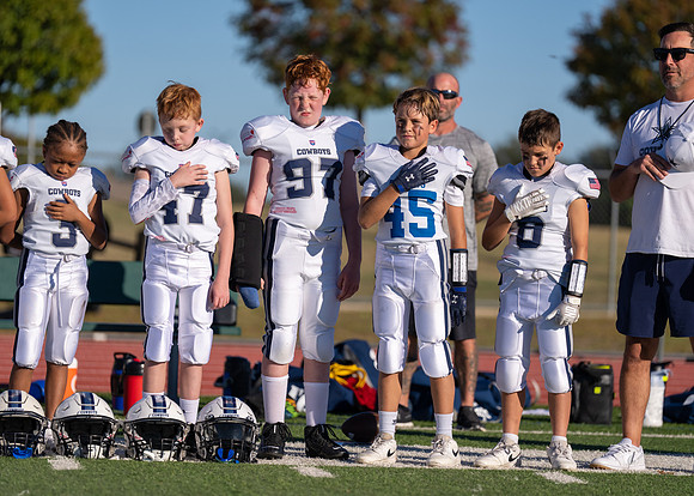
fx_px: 3469
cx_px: 347
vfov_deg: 8.2
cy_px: 248
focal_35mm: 176
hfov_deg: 11.4
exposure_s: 1/4000
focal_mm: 168
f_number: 2.8
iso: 100
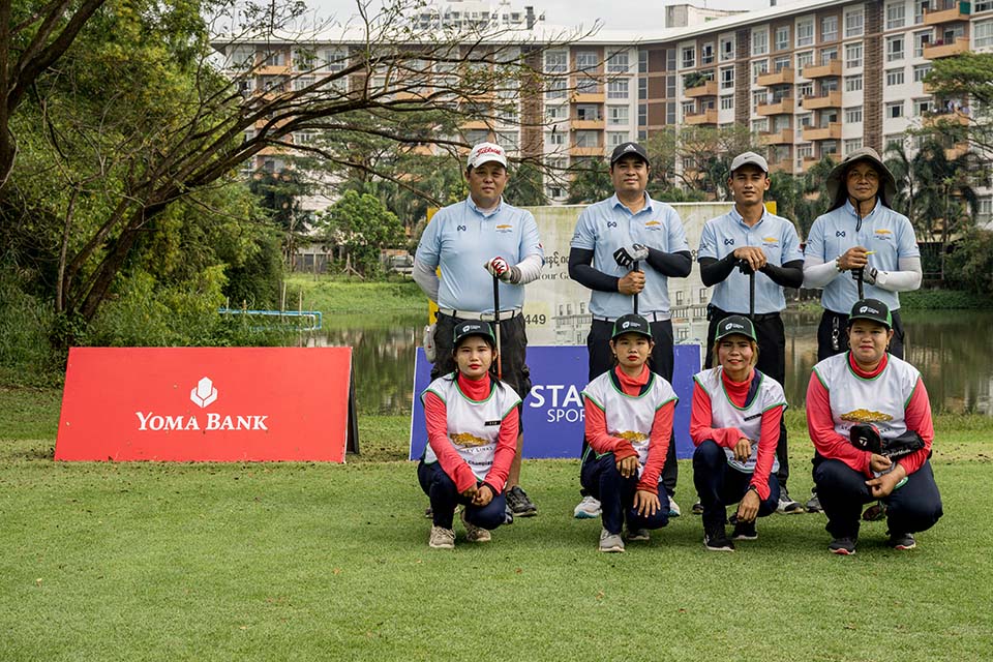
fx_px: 1241
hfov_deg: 43.6
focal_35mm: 45
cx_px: 496
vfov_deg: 29.9
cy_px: 331
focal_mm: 45
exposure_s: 1/400
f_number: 7.1
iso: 320
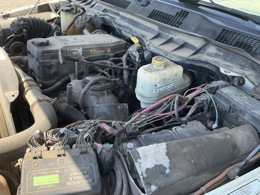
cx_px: 130
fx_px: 218
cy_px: 98
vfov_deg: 48.2
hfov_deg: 61.7
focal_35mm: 29
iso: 25
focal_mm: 3
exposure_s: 1/202
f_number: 1.8
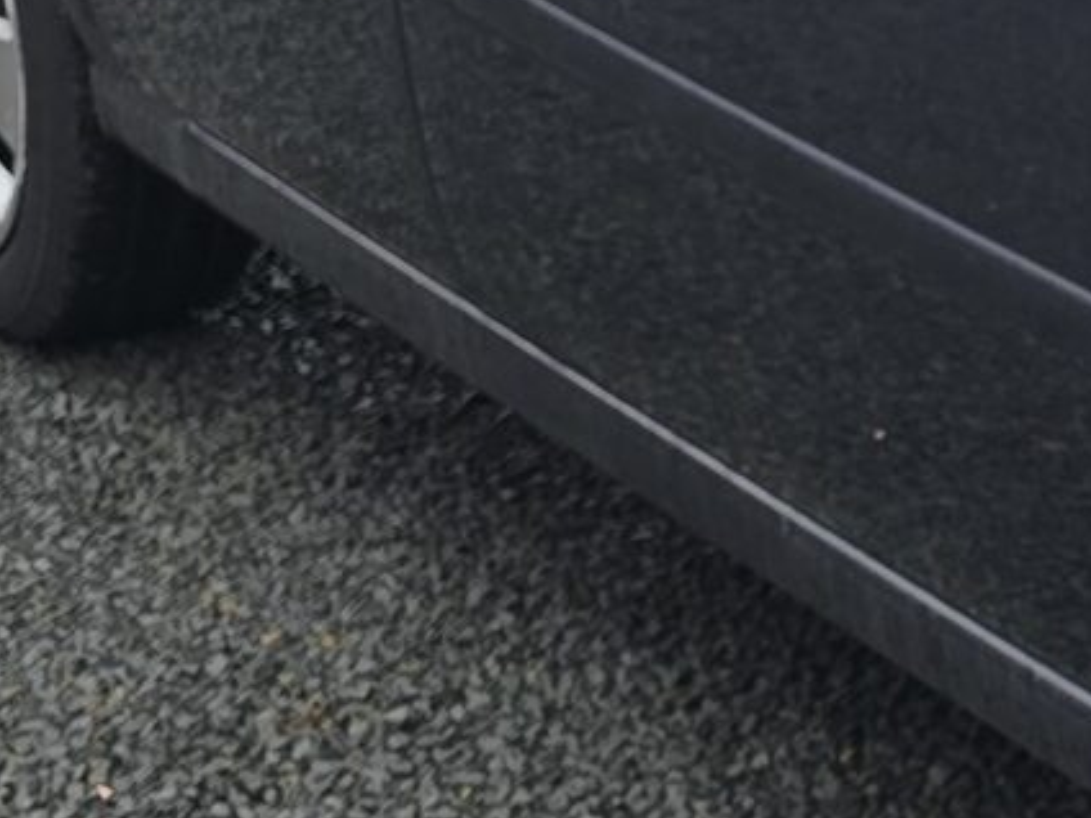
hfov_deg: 12.4
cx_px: 2215
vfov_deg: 10.5
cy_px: -121
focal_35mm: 139
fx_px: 4381
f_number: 1.7
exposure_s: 1/322
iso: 12
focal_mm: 6.3
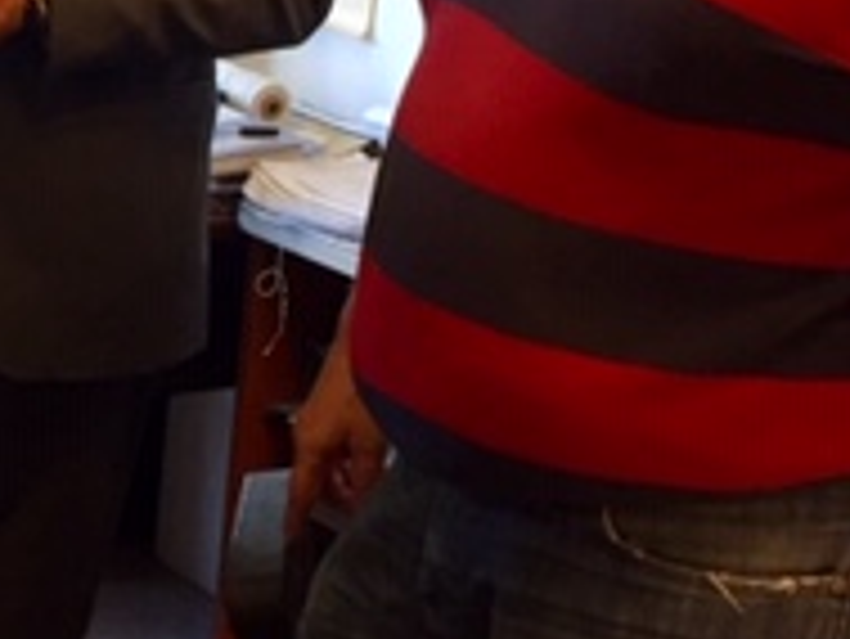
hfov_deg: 19.2
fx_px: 2408
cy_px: 176
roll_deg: -4.6
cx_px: -81
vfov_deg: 15.1
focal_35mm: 98
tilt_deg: -11.7
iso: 50
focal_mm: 4.15
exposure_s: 1/33
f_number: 2.2
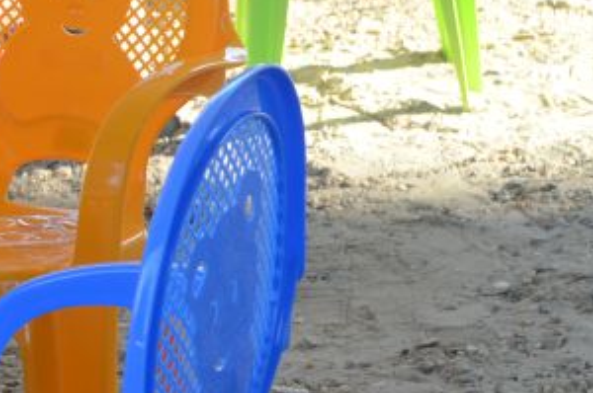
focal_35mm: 200
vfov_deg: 6.8
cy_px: -150
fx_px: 3289
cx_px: -372
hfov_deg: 9.9
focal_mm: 40
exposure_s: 1/60
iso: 250
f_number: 8
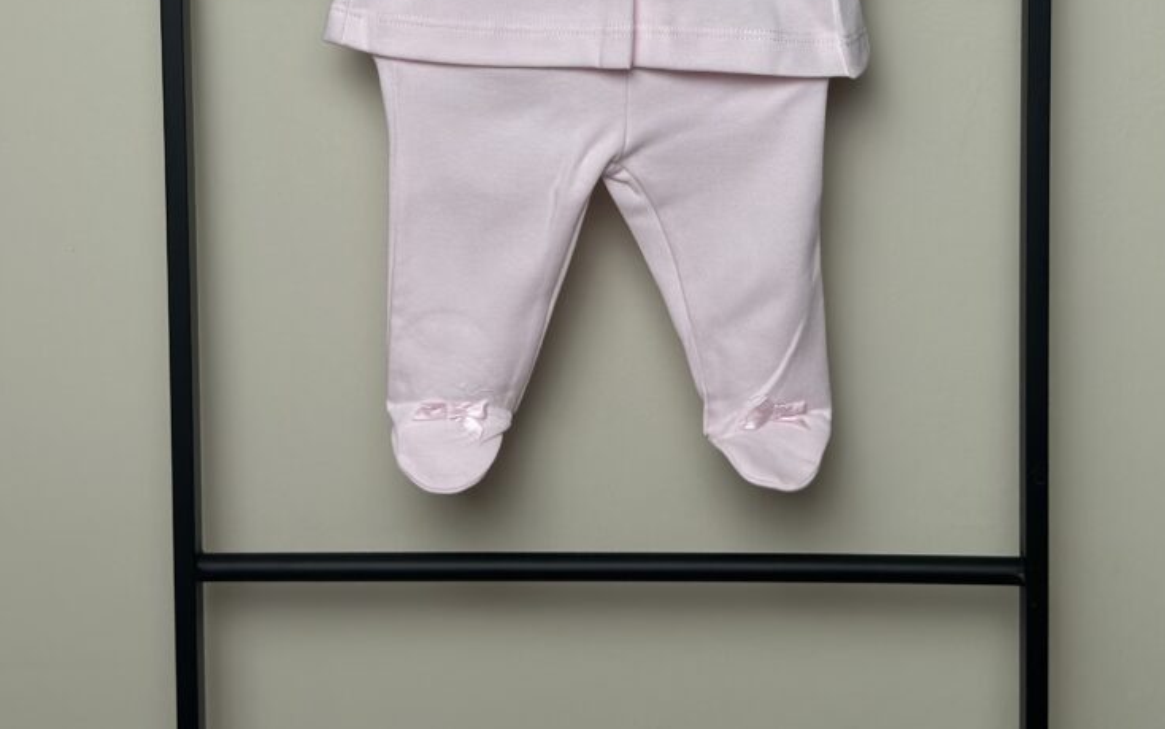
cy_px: -75
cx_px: 570
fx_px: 2255
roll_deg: +0.2
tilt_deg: -8.9
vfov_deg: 17.7
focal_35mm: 71
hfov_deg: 29.0
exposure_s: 1/172
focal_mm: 6.86
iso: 80
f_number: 1.78
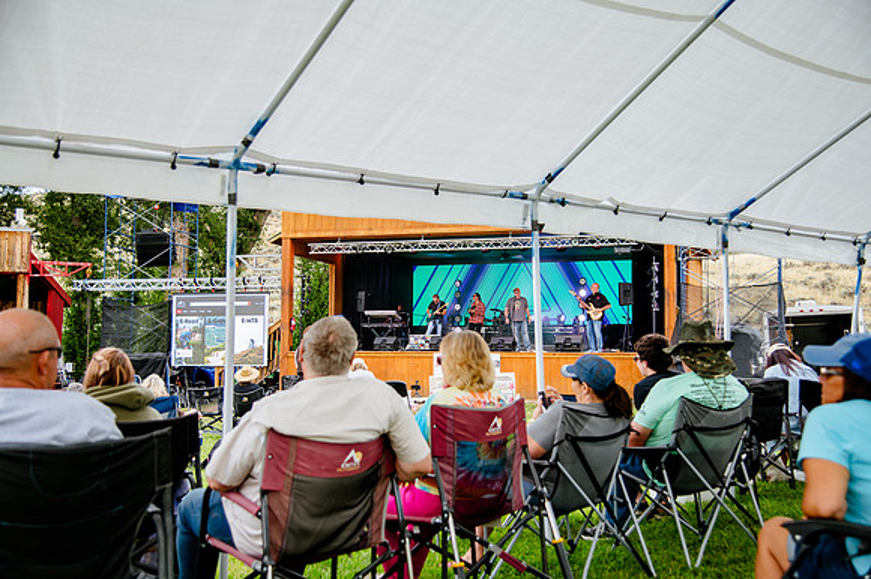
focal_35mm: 44
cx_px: 436
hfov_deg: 44.5
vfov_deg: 30.5
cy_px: 290
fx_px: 1065
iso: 200
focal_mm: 44
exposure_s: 1/200
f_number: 4
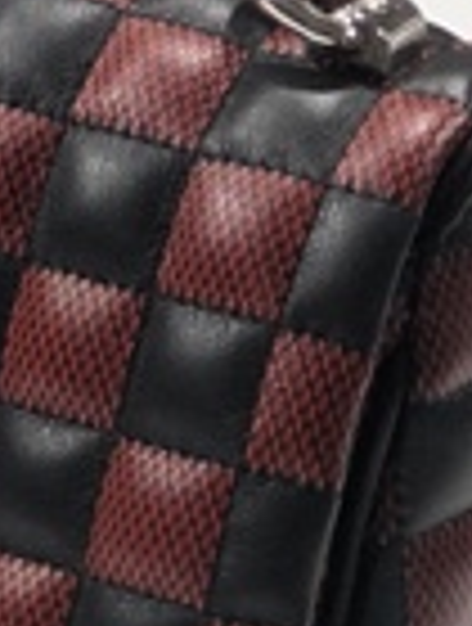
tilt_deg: -21.9
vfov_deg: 5.2
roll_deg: -1.8
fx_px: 6805
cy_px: -164
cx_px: -998
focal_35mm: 376
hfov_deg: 3.8
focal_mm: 6.6
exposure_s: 1/82
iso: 25
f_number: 2.8
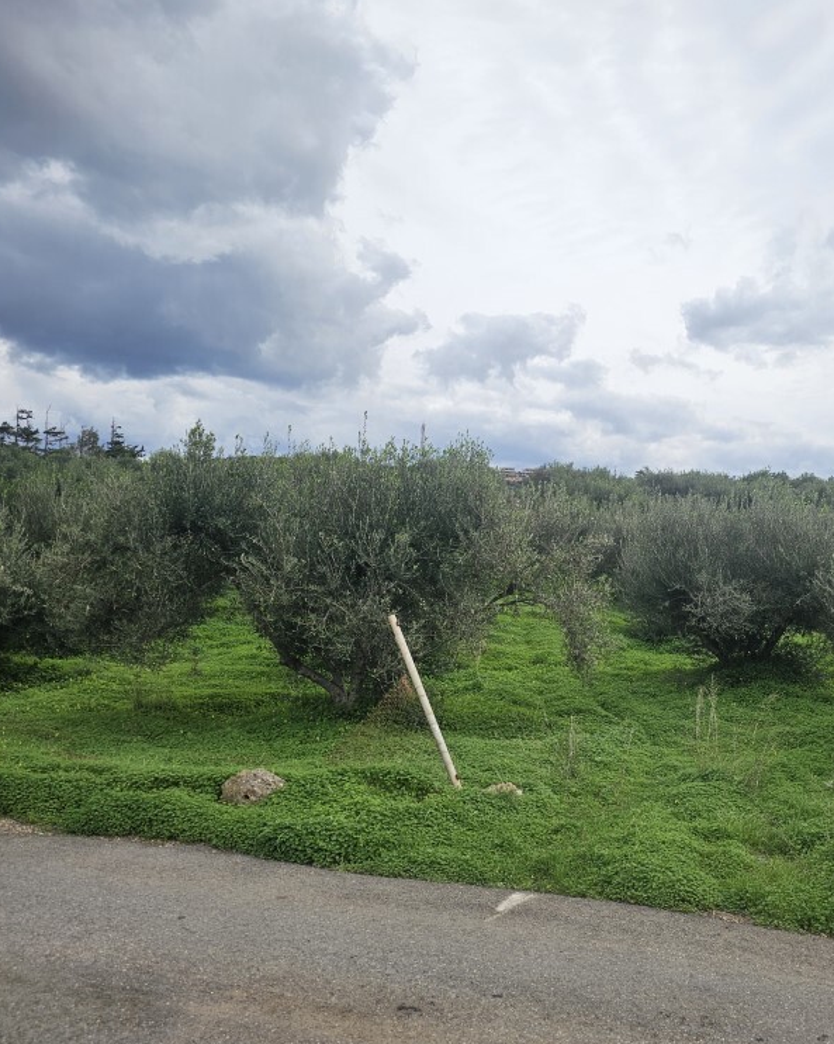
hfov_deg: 45.9
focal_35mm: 31
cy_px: 535
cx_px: 592
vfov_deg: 57.2
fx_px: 957
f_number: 1.7
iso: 10
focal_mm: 6.3
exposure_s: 1/640
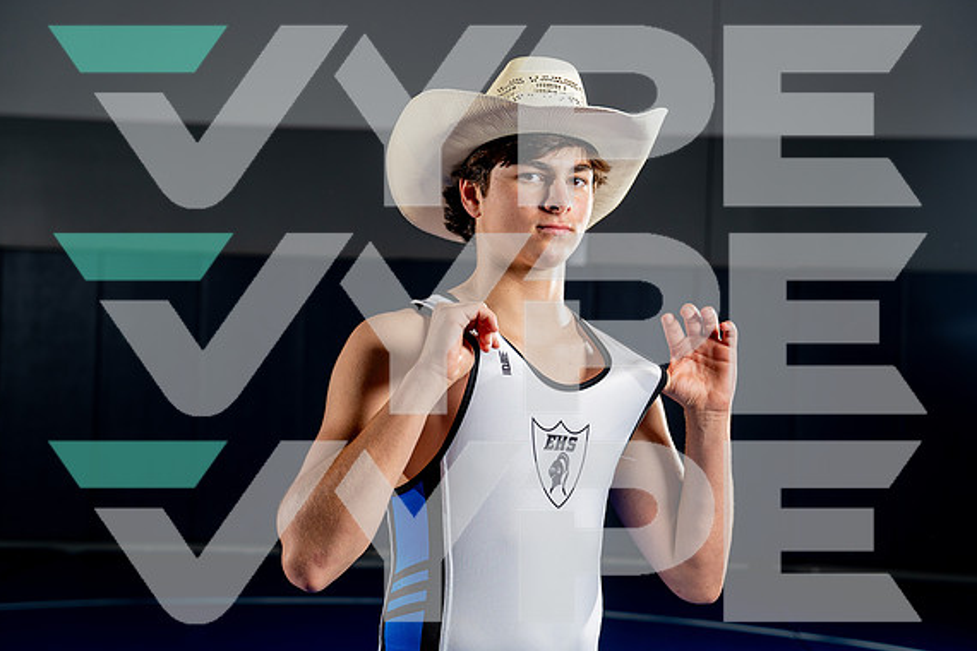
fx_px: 1493
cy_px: 325
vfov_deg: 24.6
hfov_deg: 36.2
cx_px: 490
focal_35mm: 55
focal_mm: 54
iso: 125
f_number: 4
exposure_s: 1/250
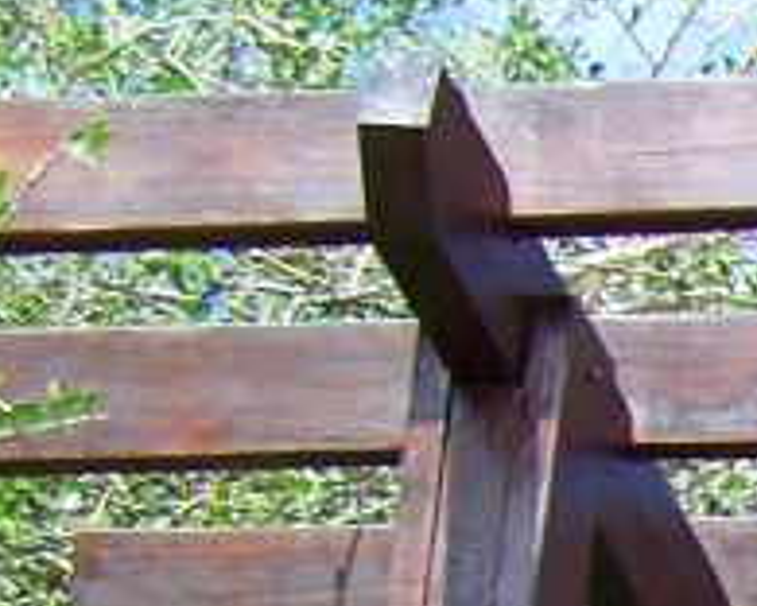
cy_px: 1546
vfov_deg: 6.4
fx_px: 5108
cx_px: 1941
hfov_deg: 7.8
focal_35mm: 228
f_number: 2.8
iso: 64
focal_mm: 6.3
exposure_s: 1/320
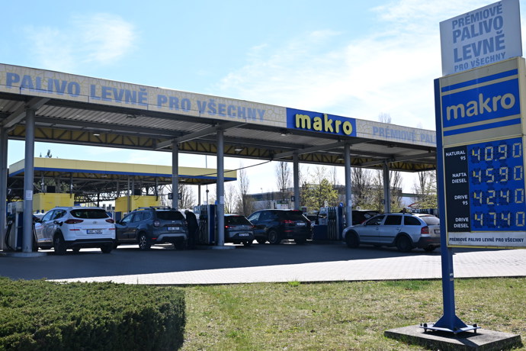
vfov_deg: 36.9
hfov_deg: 53.1
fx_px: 526
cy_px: 176
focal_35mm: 36
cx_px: 263
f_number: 6.3
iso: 200
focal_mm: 24
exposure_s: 1/500
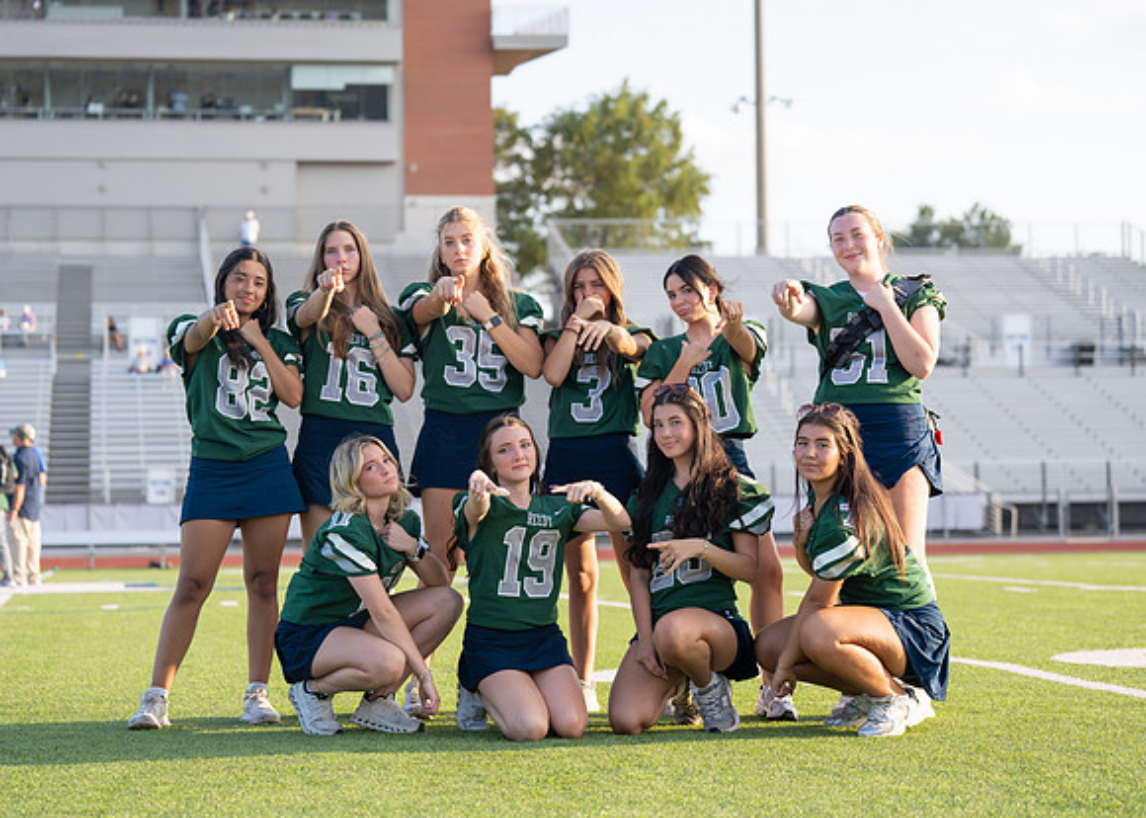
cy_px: 368
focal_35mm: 85
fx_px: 2752
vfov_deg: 16.9
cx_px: 572
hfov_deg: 23.5
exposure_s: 1/640
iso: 125
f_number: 2.8
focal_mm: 70
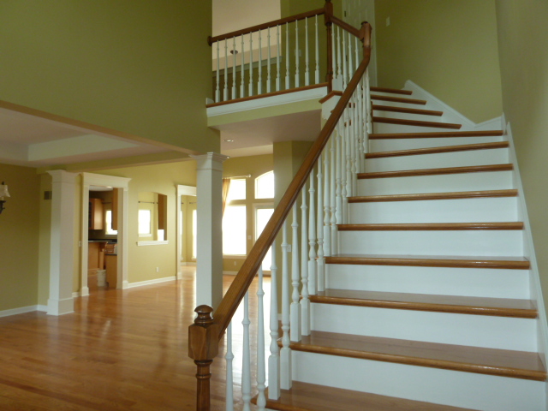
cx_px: 274
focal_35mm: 25
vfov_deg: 54.9
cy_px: 206
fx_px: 396
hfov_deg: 69.4
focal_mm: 4.1
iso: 160
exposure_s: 1/30
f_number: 3.3
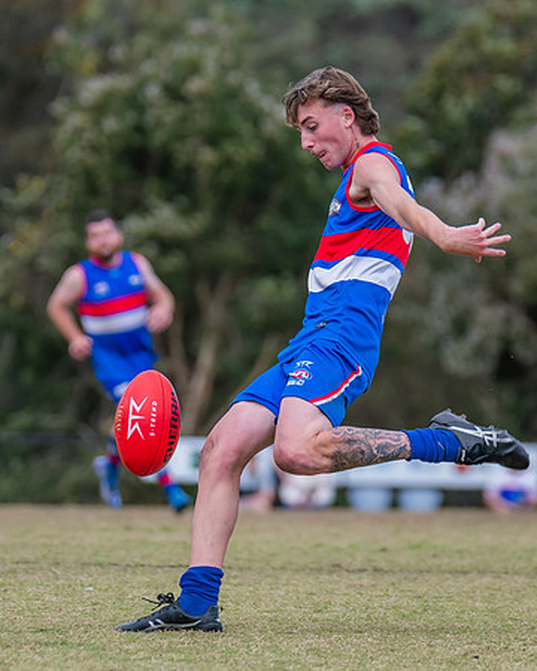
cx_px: 102
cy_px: 237
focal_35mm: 497
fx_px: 9877
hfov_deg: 3.1
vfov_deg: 3.9
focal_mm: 270
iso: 800
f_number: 5
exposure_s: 1/2000
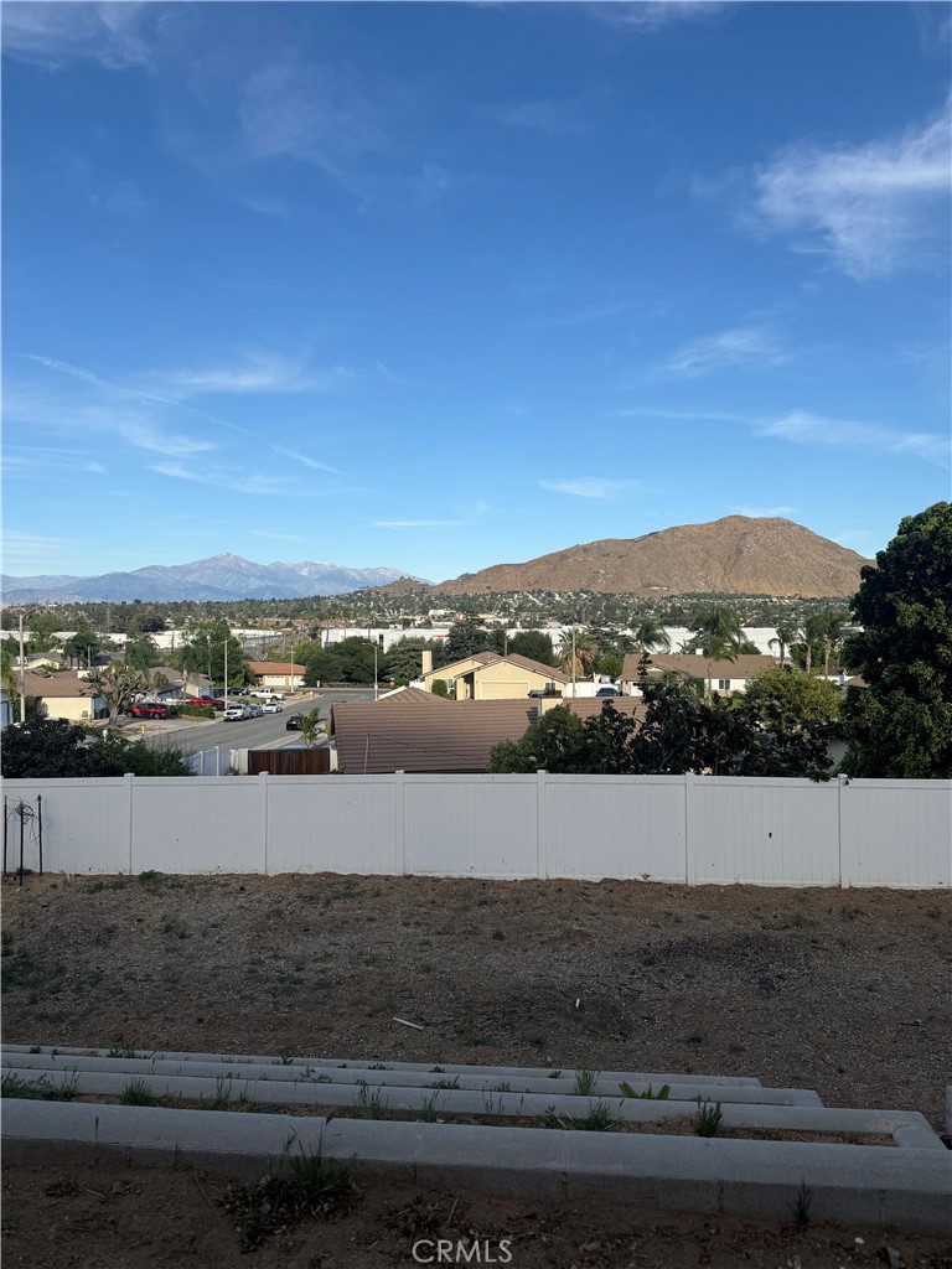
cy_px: 634
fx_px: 880
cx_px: 476
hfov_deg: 56.8
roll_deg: -0.1
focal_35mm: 24
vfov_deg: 71.6
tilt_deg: -0.9
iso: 80
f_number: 1.78
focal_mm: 6.76
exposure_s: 1/4167
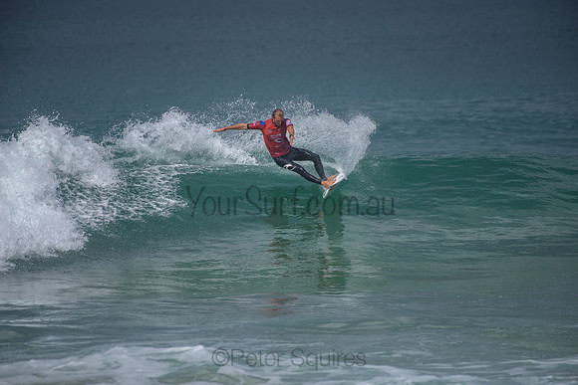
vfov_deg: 2.8
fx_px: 8029
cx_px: 289
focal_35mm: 500
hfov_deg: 4.1
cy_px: 192
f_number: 5.6
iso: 125
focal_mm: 500
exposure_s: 1/2000
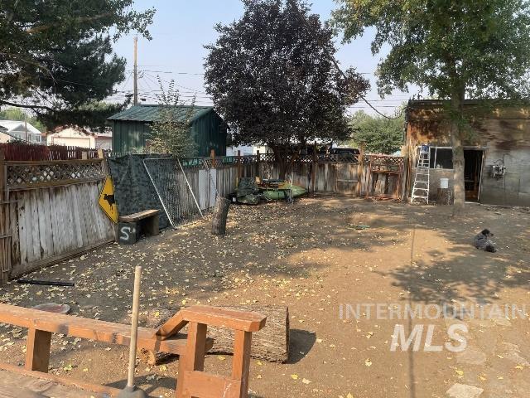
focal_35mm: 26
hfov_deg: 67.3
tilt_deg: -8.0
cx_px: 265
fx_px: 398
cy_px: 199
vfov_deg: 53.1
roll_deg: -1.7
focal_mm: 4.2
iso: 32
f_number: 1.6
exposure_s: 1/1304
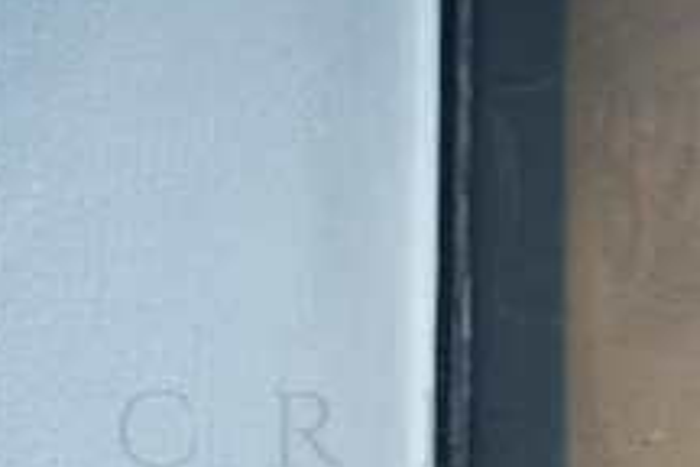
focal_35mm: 234
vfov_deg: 5.8
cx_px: 713
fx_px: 4550
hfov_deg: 8.7
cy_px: 589
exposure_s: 1/1000
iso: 1400
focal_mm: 87
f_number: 4
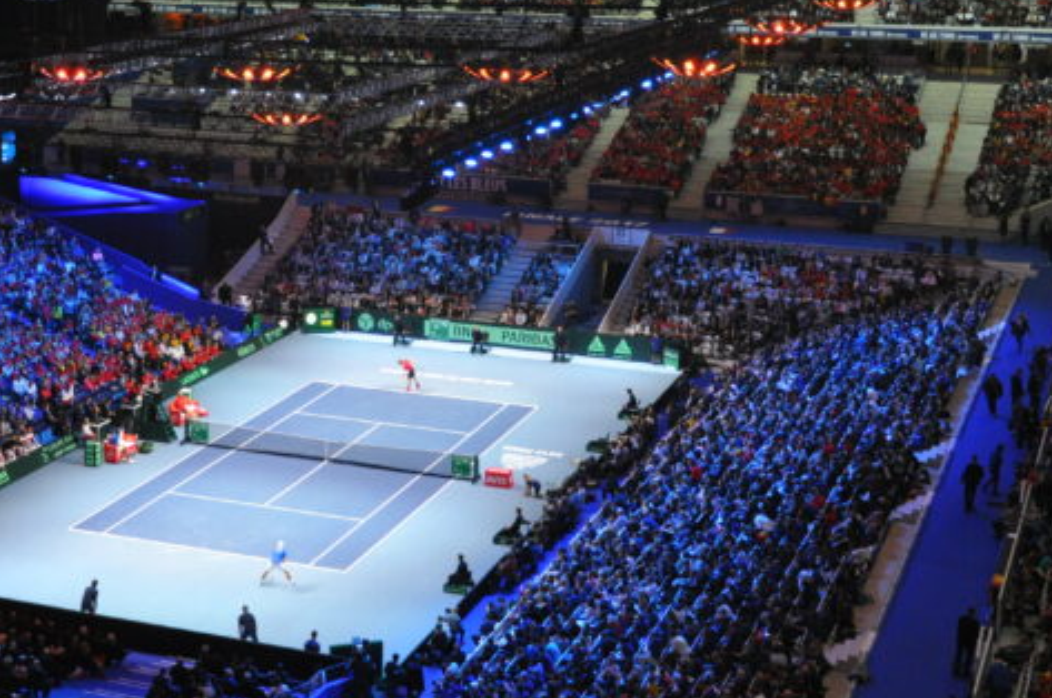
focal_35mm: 73
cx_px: 247
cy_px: 216
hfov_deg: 27.3
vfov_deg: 18.5
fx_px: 2130
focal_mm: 30
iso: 800
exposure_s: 1/60
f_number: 4.2
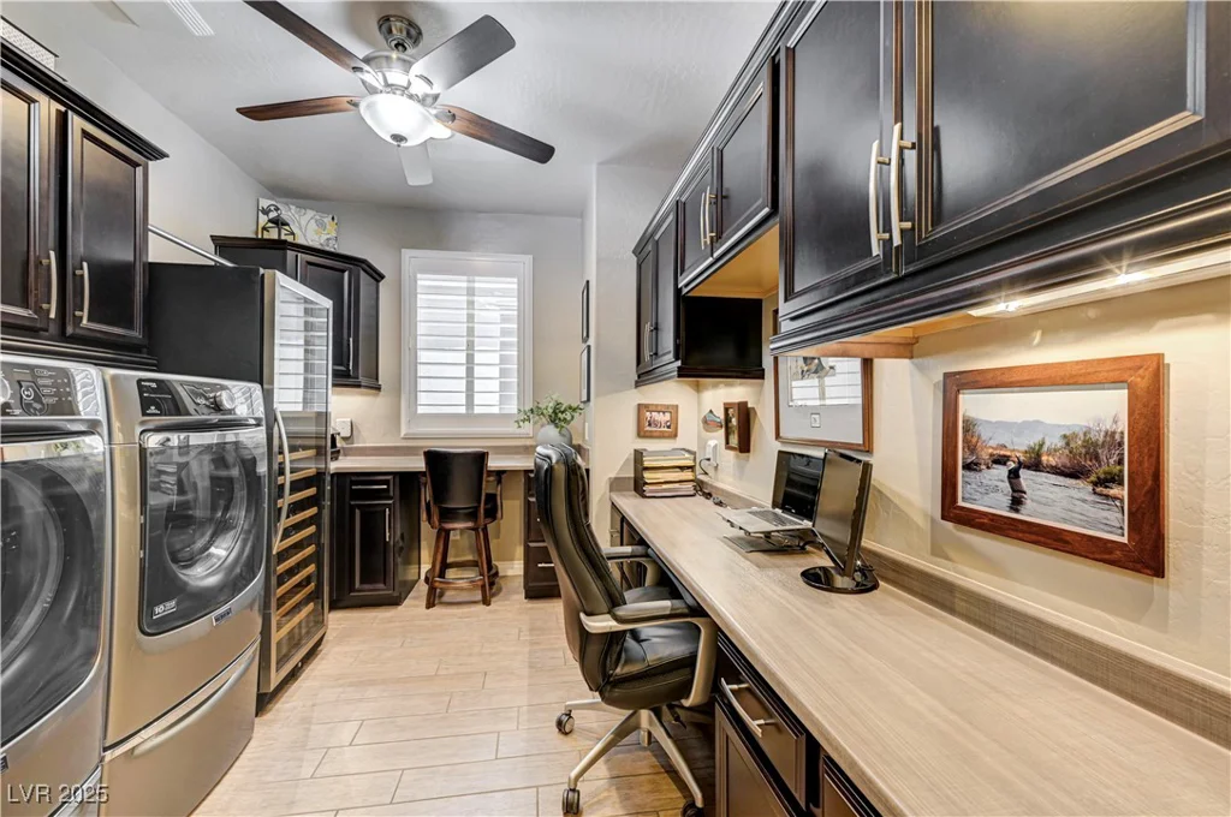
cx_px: 616
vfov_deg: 81.1
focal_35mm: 14
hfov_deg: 104.3
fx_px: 478
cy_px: 408
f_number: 8
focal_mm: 14
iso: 800
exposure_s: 1/5
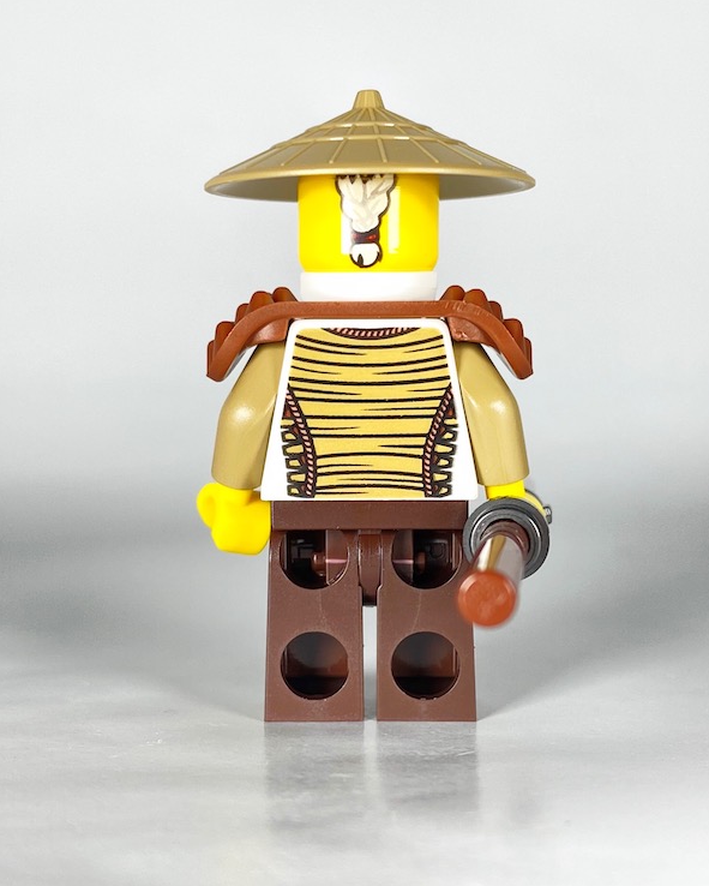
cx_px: 357
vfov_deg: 34.1
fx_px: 1442
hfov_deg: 27.6
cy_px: 465
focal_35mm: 55
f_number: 1.8
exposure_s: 1/112
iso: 32
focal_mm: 4.25
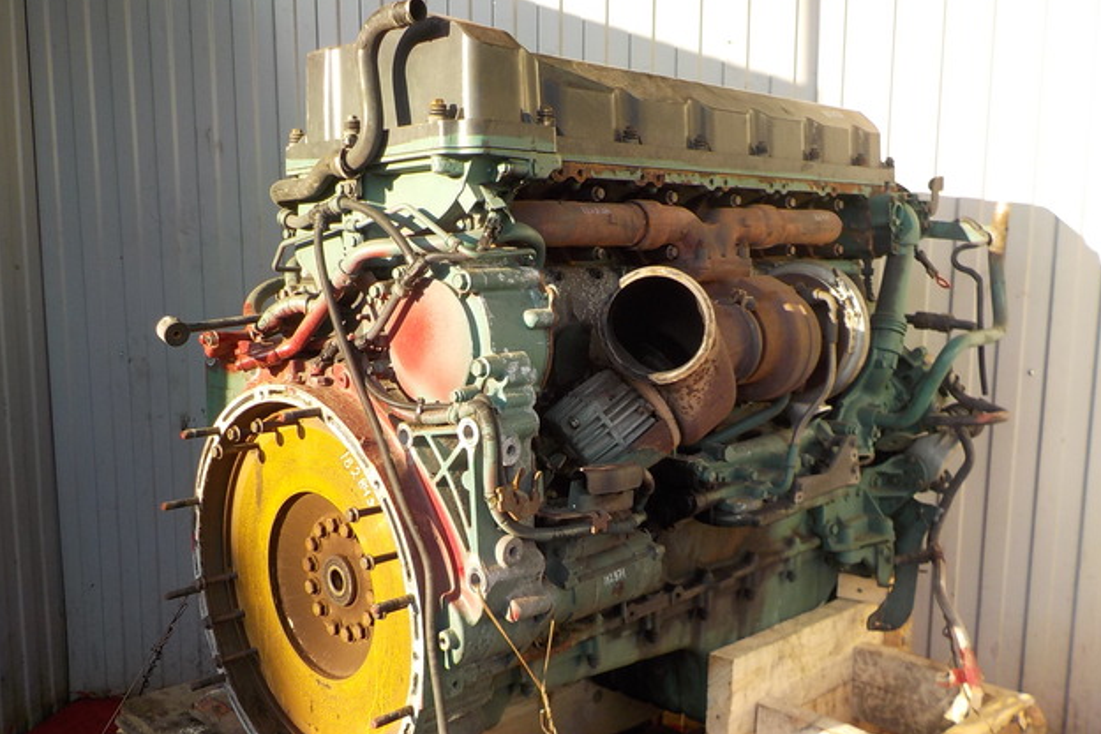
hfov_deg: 58.7
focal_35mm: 32
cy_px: 411
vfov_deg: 41.0
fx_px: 979
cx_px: 547
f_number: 3.3
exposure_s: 1/250
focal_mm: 4.1
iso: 125
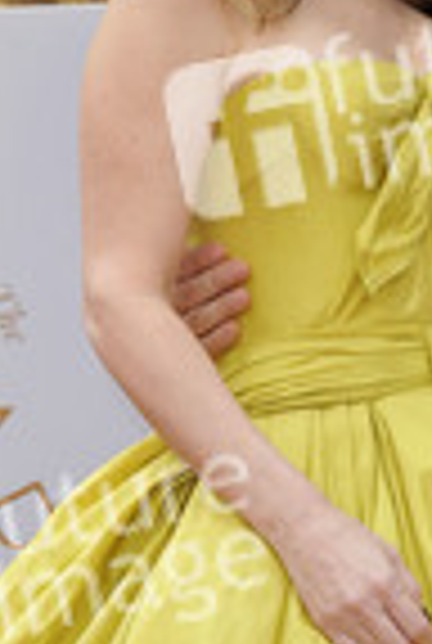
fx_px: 5607
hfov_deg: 4.4
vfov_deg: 6.6
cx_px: 529
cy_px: 338
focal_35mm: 313
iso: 1000
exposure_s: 1/250
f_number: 8
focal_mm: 112
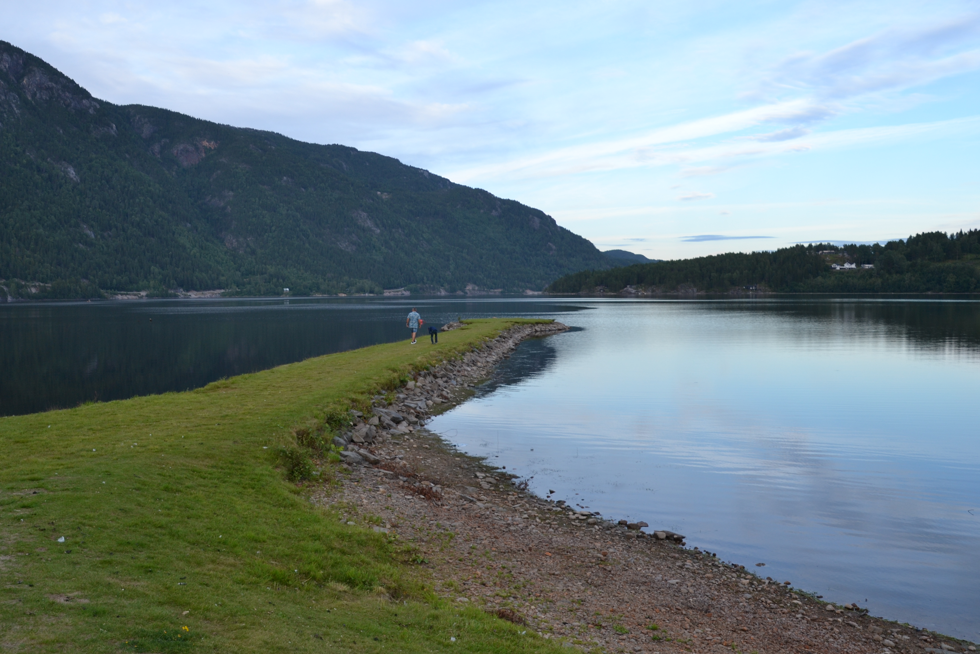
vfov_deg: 40.0
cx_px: 448
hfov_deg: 57.1
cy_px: 315
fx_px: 898
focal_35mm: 33
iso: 160
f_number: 5.6
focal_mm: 20
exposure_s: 1/125
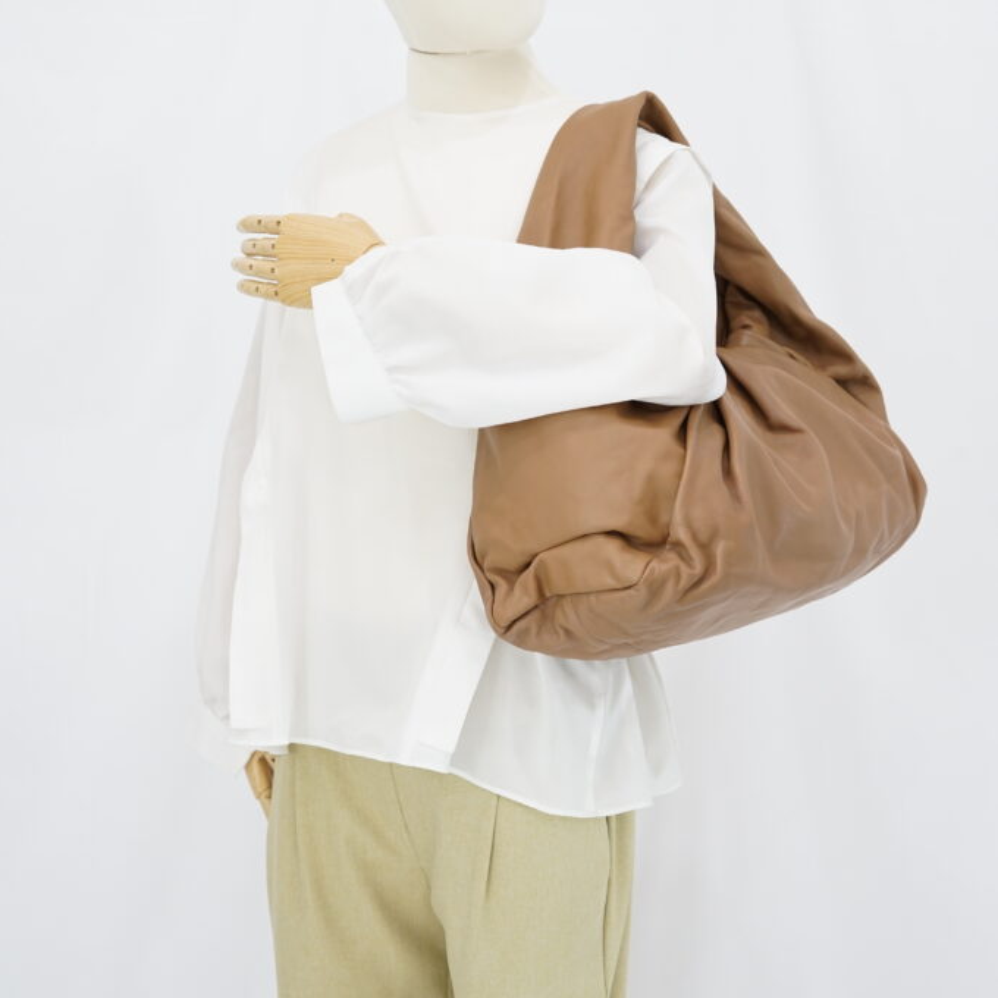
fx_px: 2088
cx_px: 498
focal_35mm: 64
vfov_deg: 26.9
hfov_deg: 26.9
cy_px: 446
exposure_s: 1/8
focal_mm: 50
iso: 640
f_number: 6.3
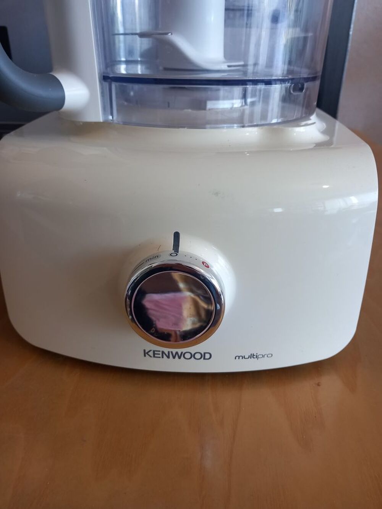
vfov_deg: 65.3
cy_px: 254
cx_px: 191
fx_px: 397
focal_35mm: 27
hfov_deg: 51.4
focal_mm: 4
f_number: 1.8
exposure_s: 1/33.3
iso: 200
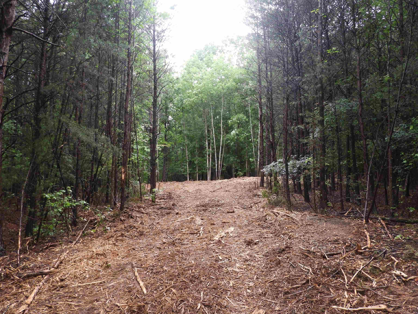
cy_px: 157
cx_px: 209
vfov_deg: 46.8
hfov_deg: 60.0
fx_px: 362
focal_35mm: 30
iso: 110
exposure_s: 1/30
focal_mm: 5.4
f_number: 3.5
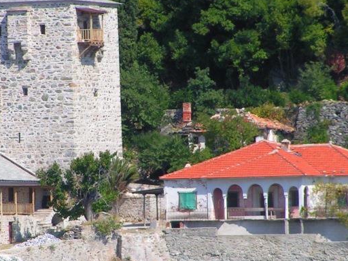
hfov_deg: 3.5
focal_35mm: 566
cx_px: 117
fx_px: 5690
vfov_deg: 2.6
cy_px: 133
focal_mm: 43.3
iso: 50
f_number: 5
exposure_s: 1/640
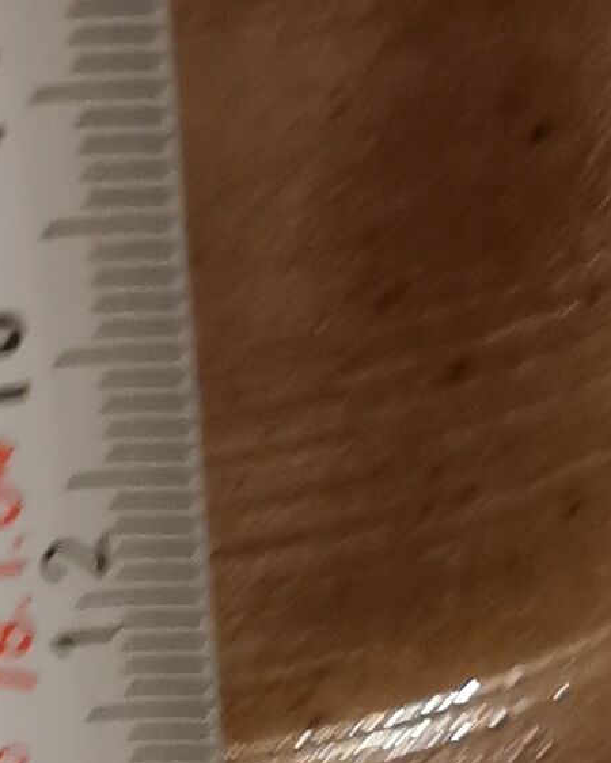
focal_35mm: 171
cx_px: 48
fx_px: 3863
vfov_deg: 11.0
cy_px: 945
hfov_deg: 9.0
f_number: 1.6
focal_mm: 5.56
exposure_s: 1/25
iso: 400
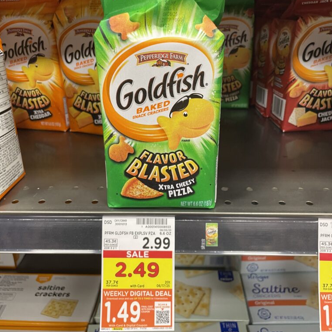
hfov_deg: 52.5
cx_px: 167
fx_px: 336
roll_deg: +1.3
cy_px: 155
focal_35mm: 31
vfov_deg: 52.5
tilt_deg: -23.7
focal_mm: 4.2
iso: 160
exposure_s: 1/60
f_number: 1.6
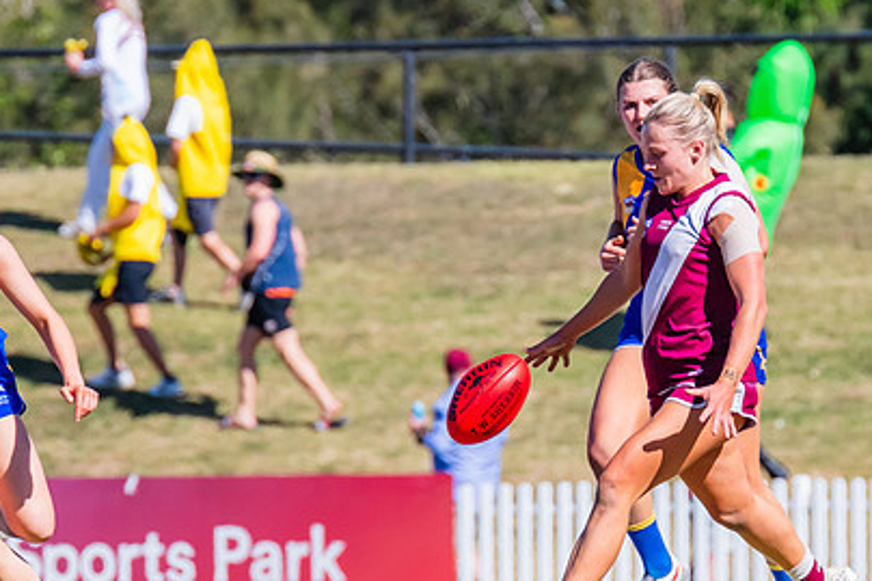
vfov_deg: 1.3
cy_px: 274
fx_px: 24671
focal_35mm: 1019
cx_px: 570
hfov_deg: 2.0
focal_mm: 420
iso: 800
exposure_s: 1/1600
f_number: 10
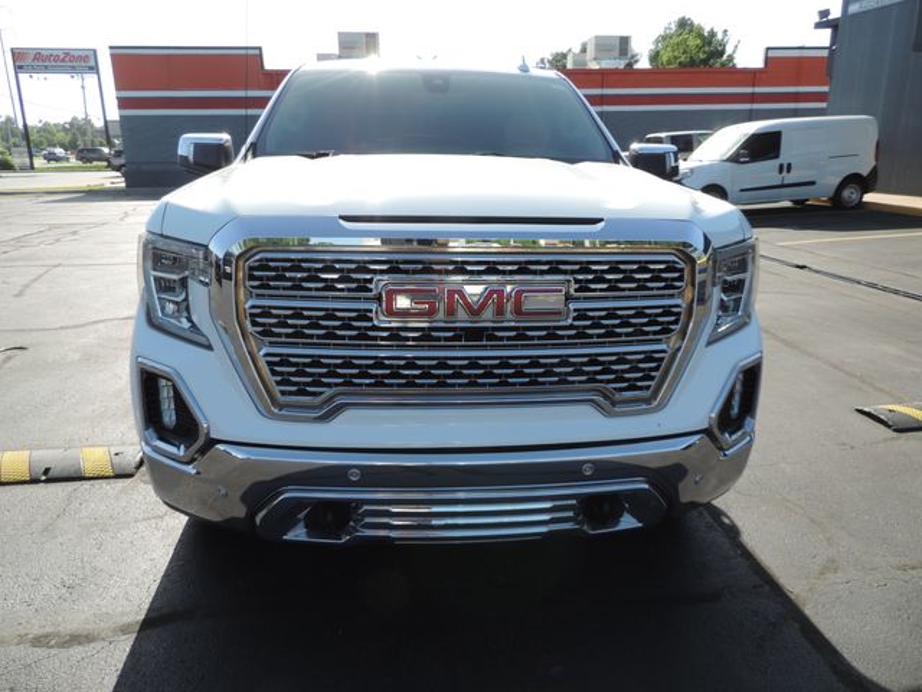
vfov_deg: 56.8
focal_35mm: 24
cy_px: 346
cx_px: 461
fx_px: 639
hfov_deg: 71.6
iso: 80
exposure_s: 1/640
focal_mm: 4.3
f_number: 3
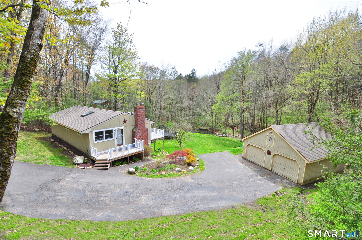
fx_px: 151
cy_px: 120
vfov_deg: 77.2
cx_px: 181
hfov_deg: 100.5
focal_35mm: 15
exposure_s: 1/200
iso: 250
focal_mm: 10
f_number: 8
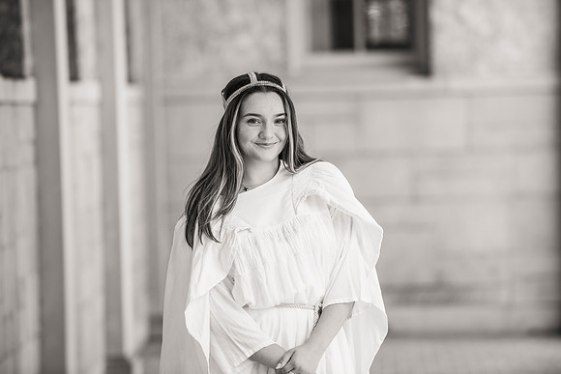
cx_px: 287
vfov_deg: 6.7
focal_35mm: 205
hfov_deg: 10.1
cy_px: 183
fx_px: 3189
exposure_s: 1/250
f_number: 3.5
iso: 320
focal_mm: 200
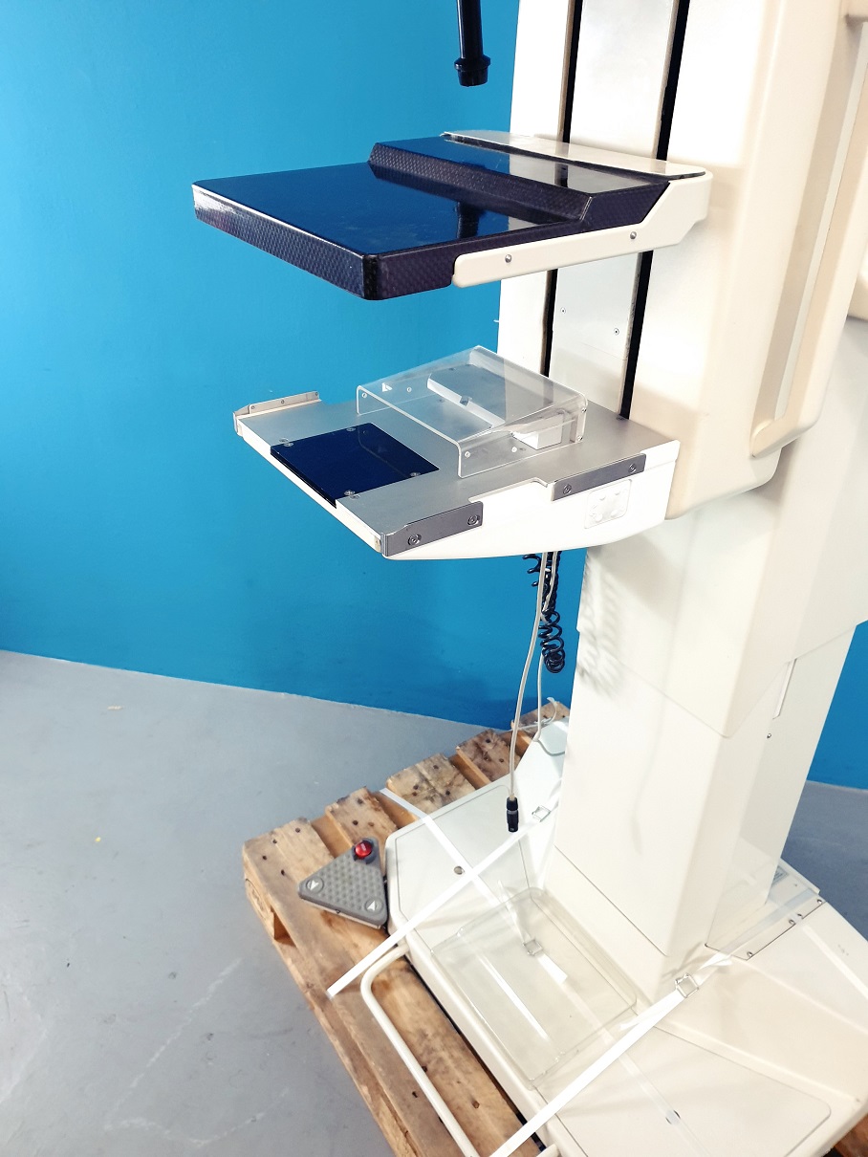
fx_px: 869
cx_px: 434
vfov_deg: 67.3
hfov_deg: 53.1
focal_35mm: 26
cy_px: 578
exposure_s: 1/50
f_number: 1.5
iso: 250
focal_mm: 4.3
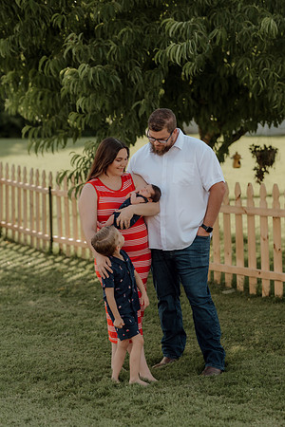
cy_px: 214
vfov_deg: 23.9
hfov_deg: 16.1
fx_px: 1009
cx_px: 142
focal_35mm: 85
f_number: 2.5
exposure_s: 1/320
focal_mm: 85
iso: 80
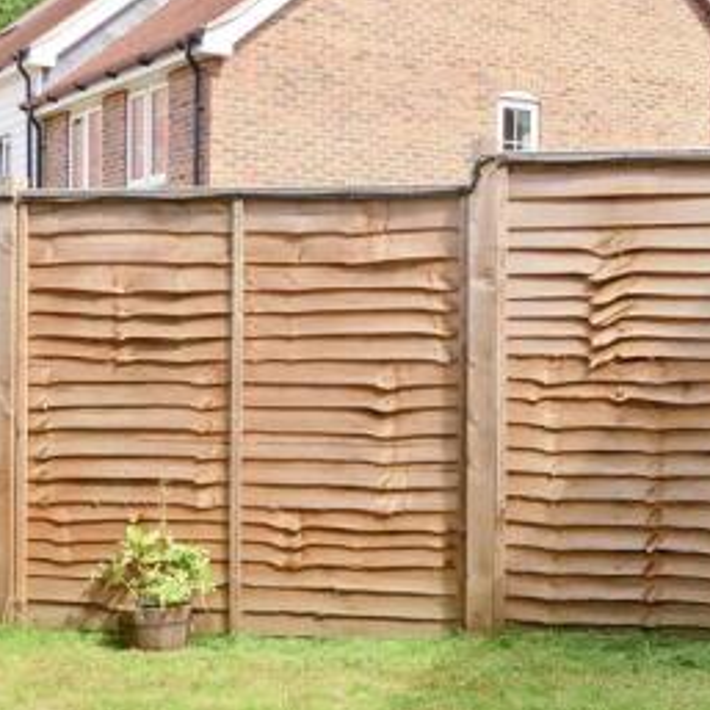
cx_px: 456
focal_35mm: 65
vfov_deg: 26.5
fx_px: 1508
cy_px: 356
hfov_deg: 26.4
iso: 200
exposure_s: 1/30
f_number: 14
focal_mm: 20
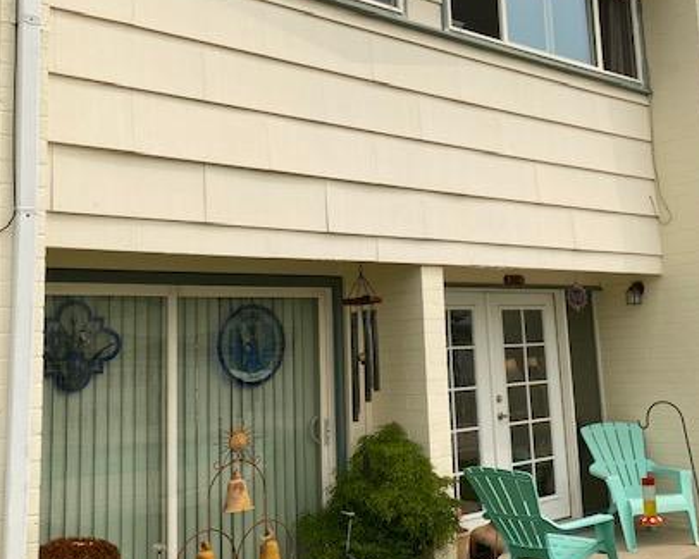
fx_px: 828
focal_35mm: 40
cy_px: 224
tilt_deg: +9.1
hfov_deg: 45.5
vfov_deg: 37.2
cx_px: 420
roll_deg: +2.9
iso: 32
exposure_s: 1/3846
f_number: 1.8
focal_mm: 4.25
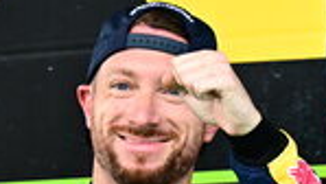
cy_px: 262
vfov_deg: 1.0
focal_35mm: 1180
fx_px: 10206
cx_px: 339
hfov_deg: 1.8
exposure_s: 1/500
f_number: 4
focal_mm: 210
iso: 400
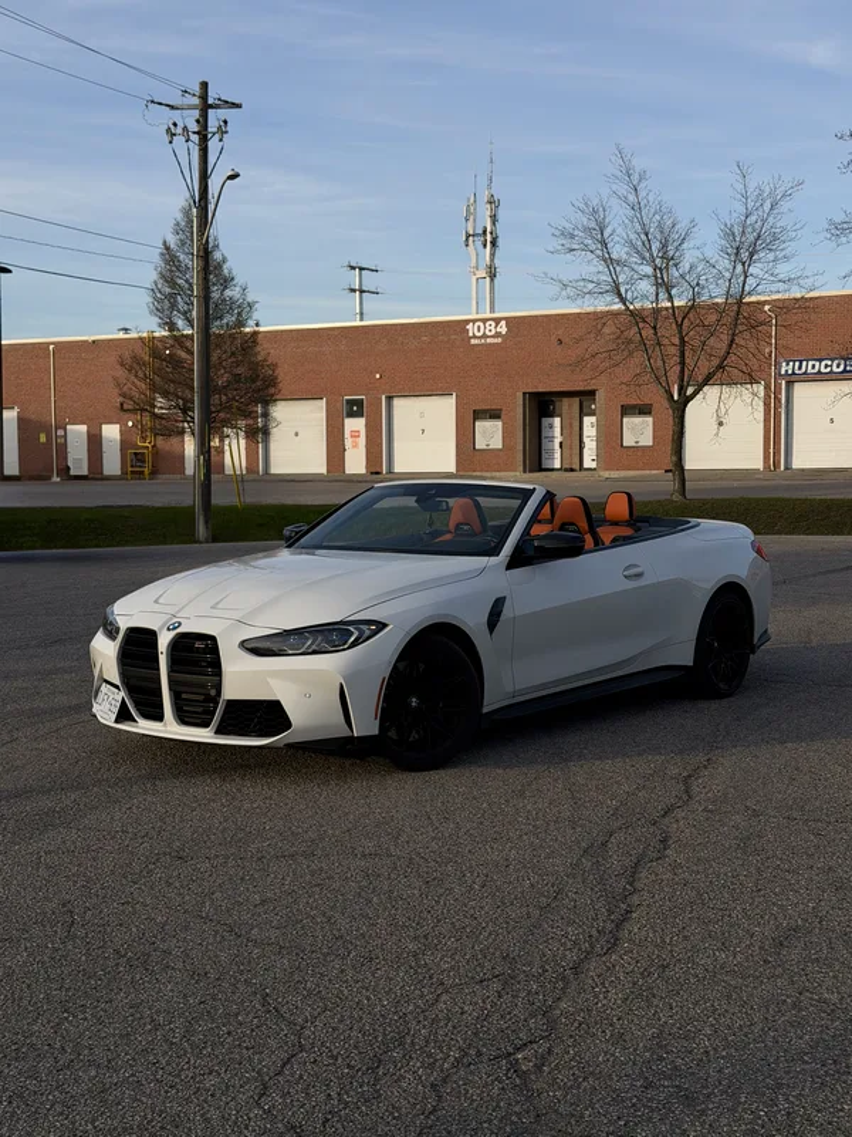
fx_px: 1575
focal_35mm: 48
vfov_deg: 39.7
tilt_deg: -3.7
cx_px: 426
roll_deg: +1.2
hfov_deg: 30.3
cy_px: 568
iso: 80
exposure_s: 1/2976
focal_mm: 6.76
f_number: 1.78
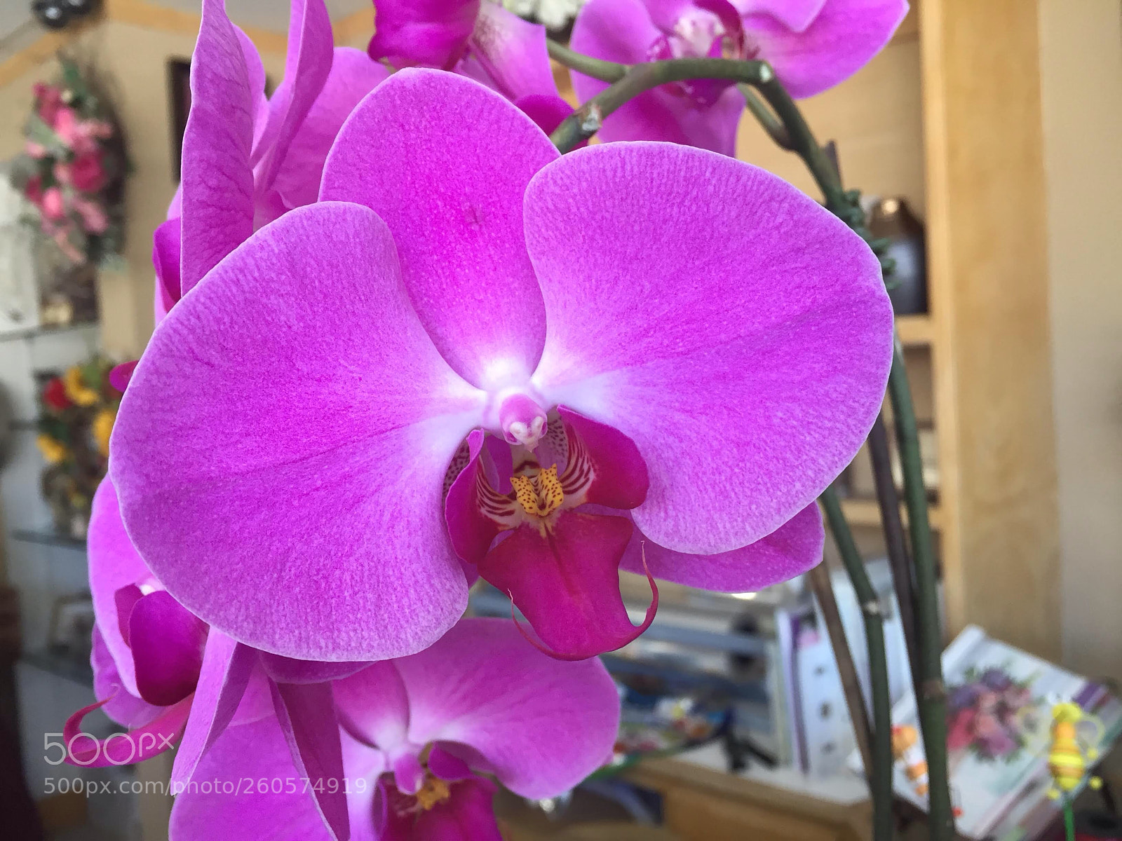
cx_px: 561
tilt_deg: -2.9
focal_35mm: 29
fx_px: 940
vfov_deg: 48.2
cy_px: 420
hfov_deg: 61.7
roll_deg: +2.0
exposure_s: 1/30
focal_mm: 4.15
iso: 32
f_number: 2.2
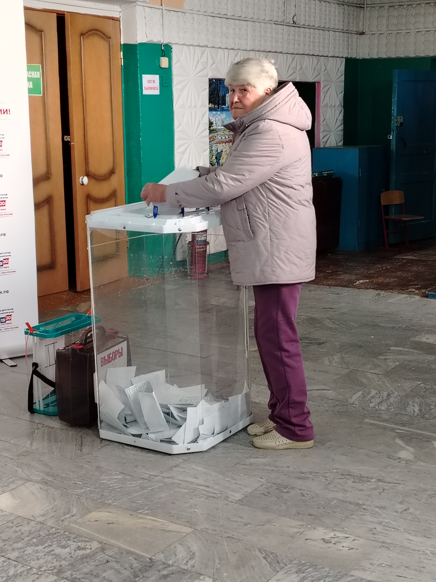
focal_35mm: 56
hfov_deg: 26.1
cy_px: 291
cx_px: 218
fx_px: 940
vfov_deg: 34.3
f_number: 1.75
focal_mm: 5.25
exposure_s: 1/50
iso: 647
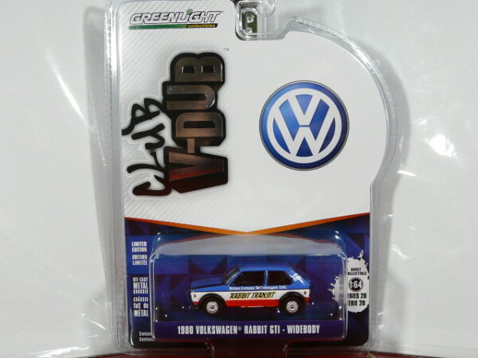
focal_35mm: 46
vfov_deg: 31.5
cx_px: 239
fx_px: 635
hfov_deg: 41.2
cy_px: 179
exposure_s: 1/40
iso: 100
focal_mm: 4.7
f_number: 2.8
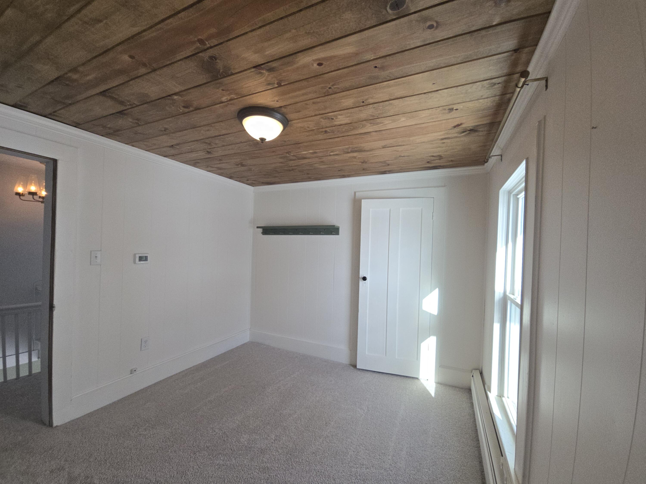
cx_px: 323
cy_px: 242
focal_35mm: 13
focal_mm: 2.2
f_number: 2.2
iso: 50
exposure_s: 1/144
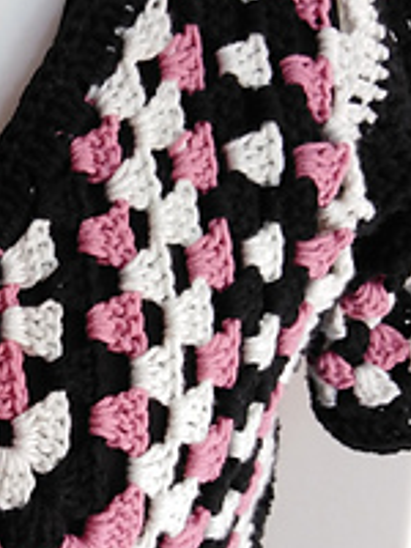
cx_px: -173
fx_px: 1314
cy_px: 359
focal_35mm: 83
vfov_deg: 23.5
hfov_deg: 16.5
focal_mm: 3.46
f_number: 2.2
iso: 140
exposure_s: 1/30
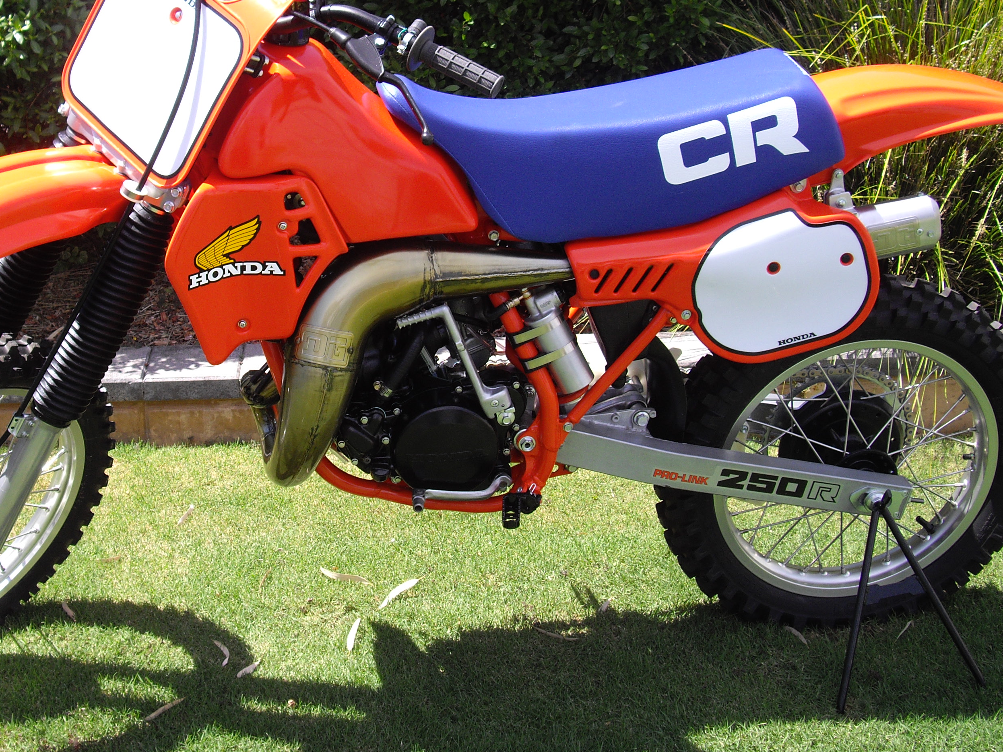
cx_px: 369
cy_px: 285
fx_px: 1767
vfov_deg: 24.0
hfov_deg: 31.5
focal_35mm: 61
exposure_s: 1/320
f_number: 2.8
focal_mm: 7.9
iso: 64
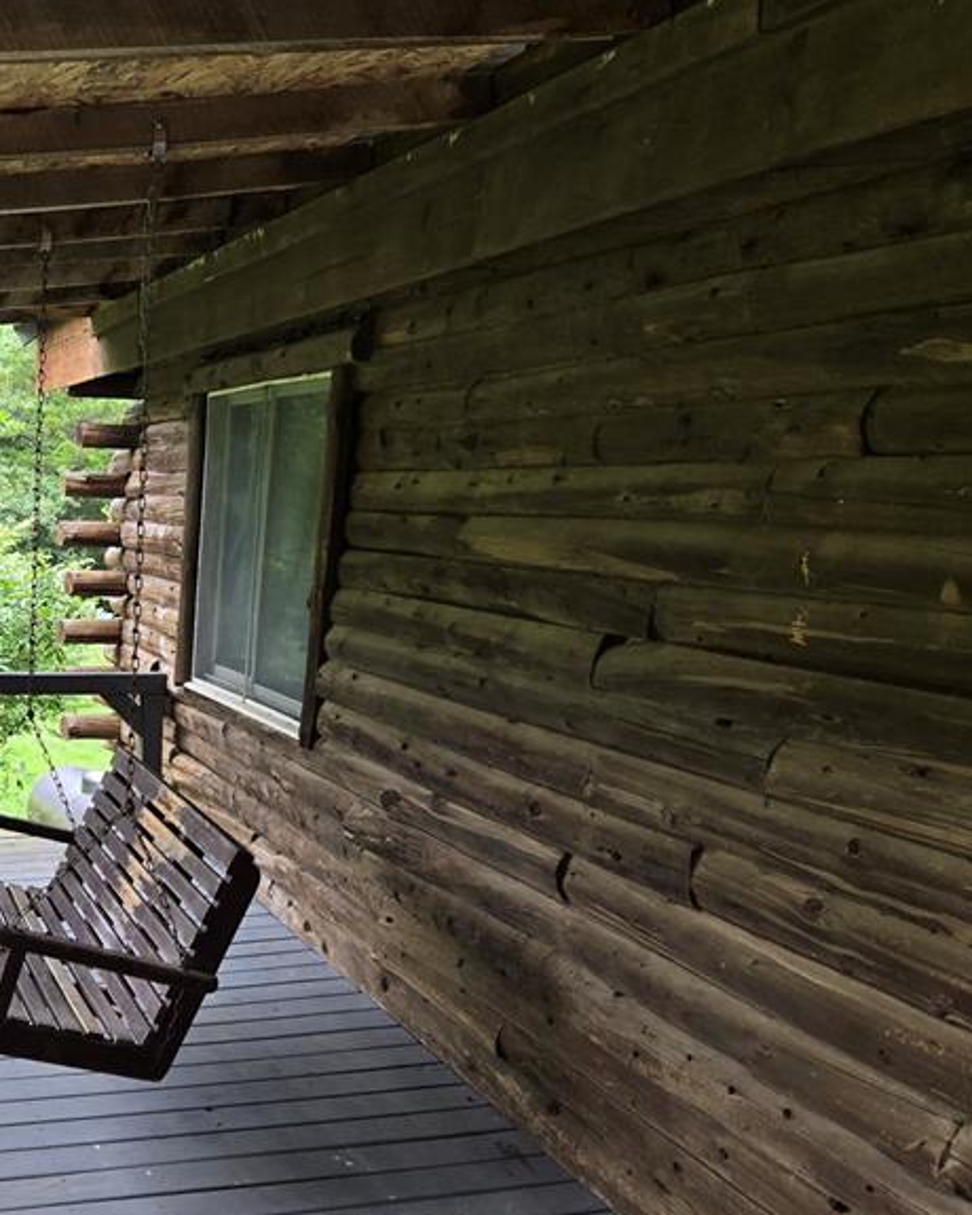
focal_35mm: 40
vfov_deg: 45.7
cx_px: 66
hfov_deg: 34.8
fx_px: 1438
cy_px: 672
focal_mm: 5.4
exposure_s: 1/180
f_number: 1.8
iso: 50
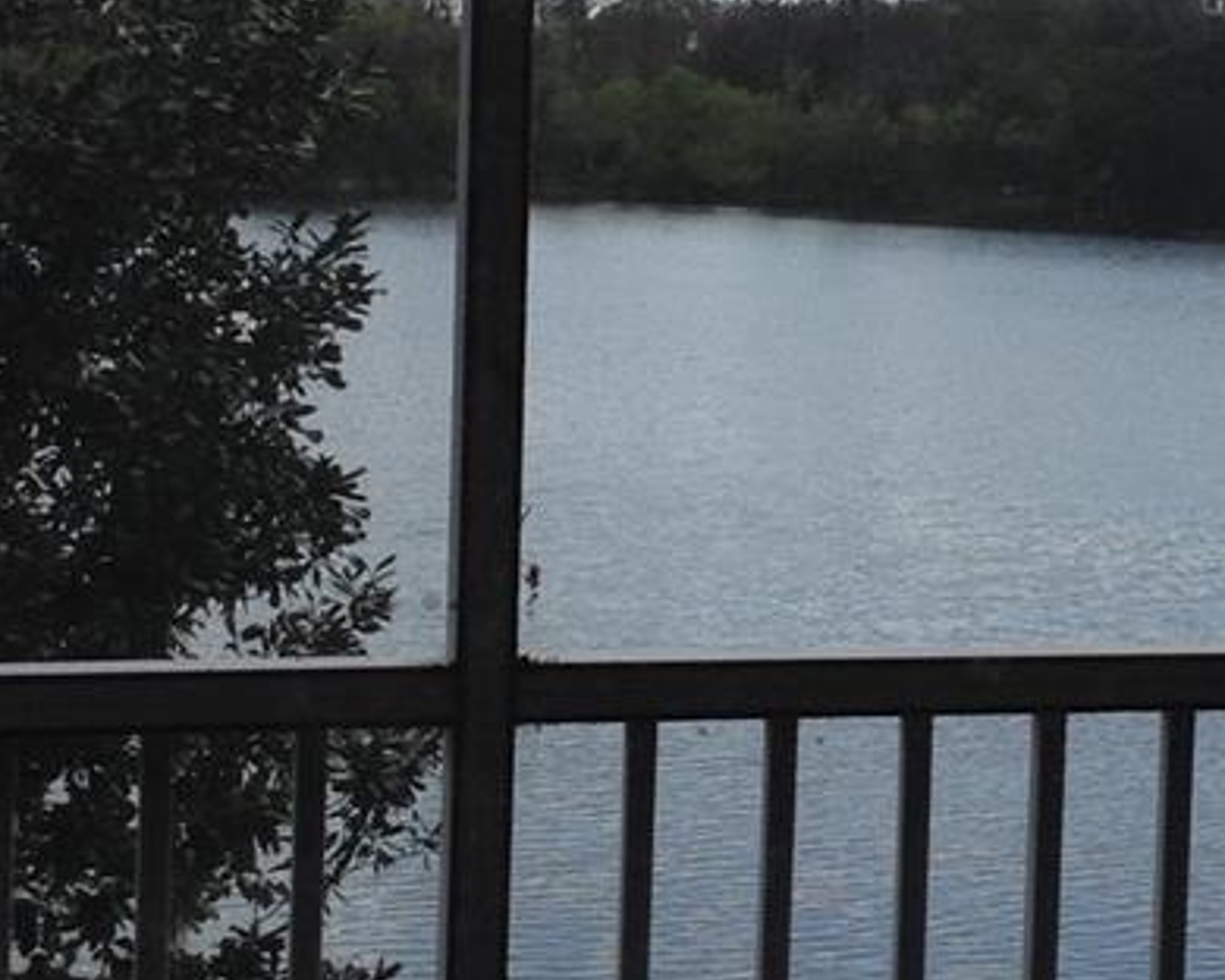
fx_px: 3589
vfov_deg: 15.5
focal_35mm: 99
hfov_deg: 19.2
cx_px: 949
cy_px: 320
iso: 25
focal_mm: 3.3
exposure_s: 1/852
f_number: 2.4
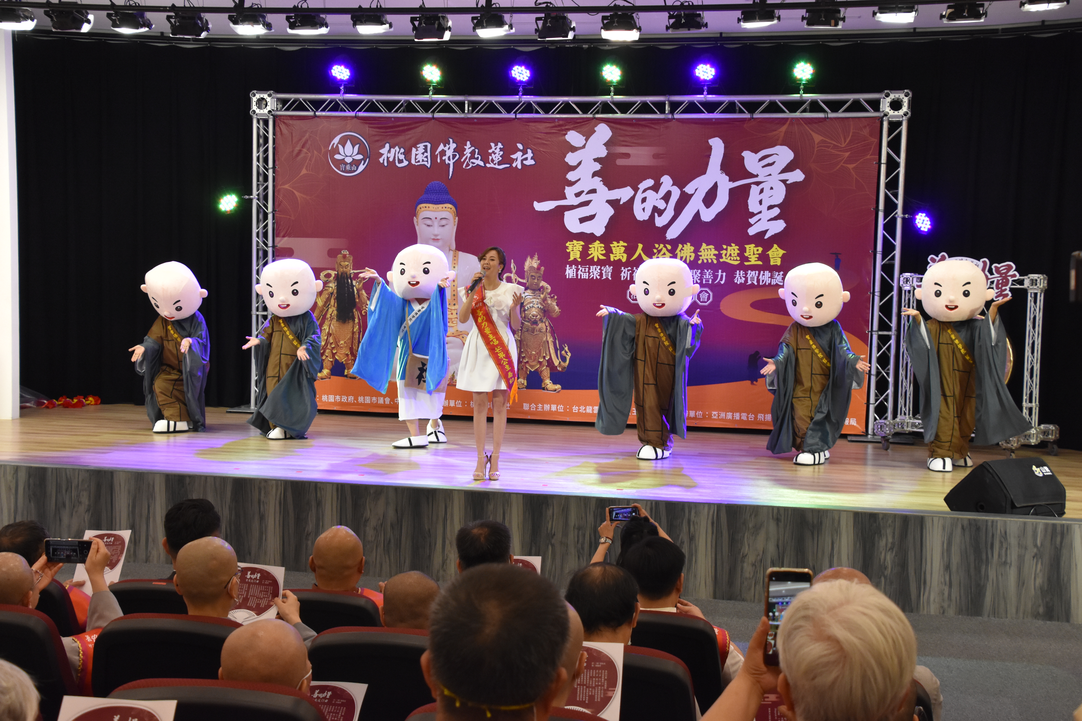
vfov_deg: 29.9
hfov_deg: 43.6
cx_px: 541
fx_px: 1352
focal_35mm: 45
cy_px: 360
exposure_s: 1/125
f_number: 5.6
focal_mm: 30
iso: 1600
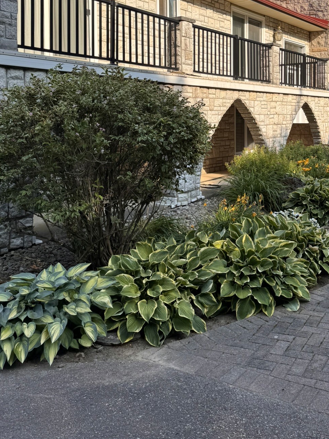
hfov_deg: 37.2
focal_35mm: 38
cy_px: 127
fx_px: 481
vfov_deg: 47.7
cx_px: 226
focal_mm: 6.76
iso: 80
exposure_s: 1/2506
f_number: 1.78
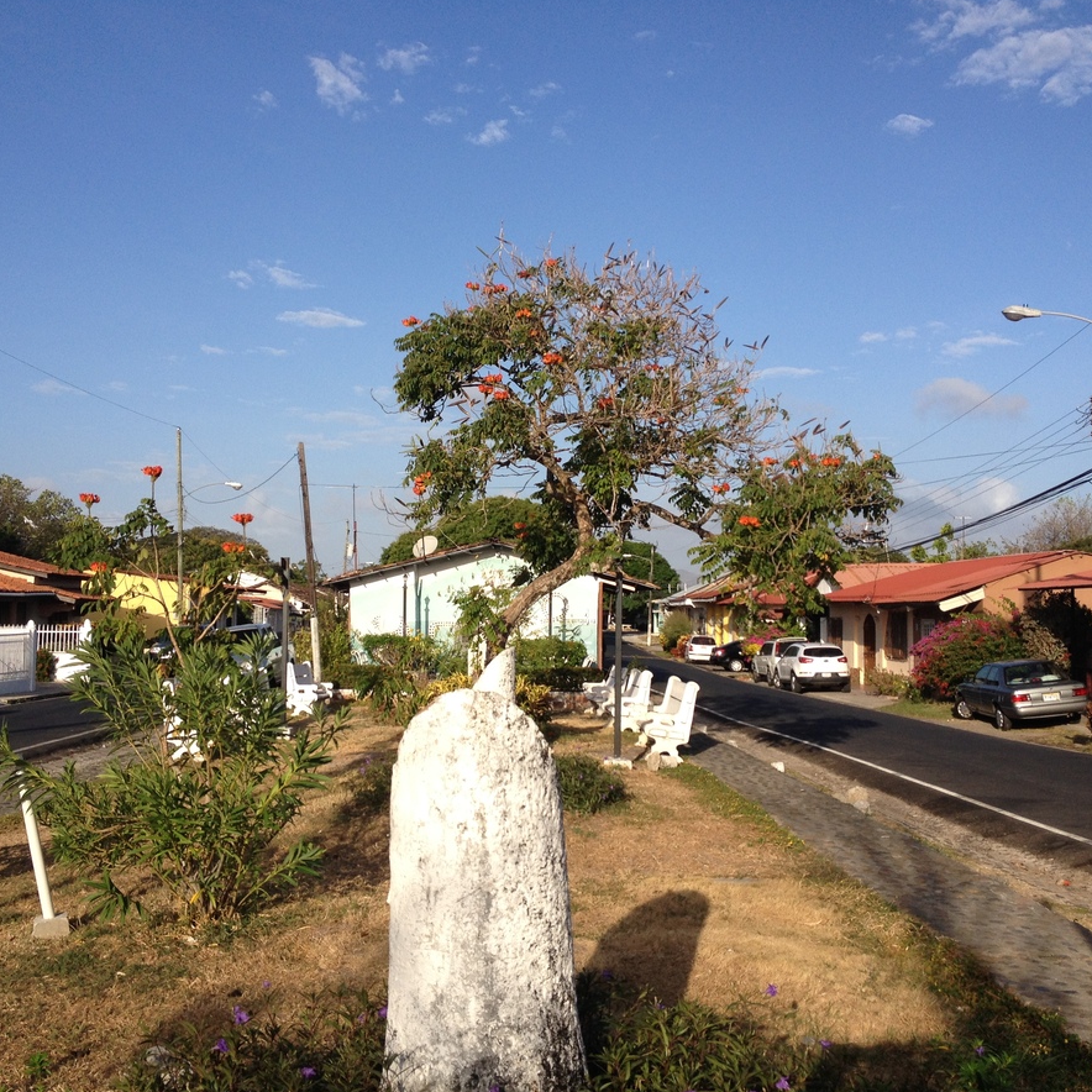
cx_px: 519
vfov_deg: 40.0
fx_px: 1499
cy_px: 545
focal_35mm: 42
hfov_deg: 40.0
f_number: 2.4
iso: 50
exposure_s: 1/1783
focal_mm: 4.28
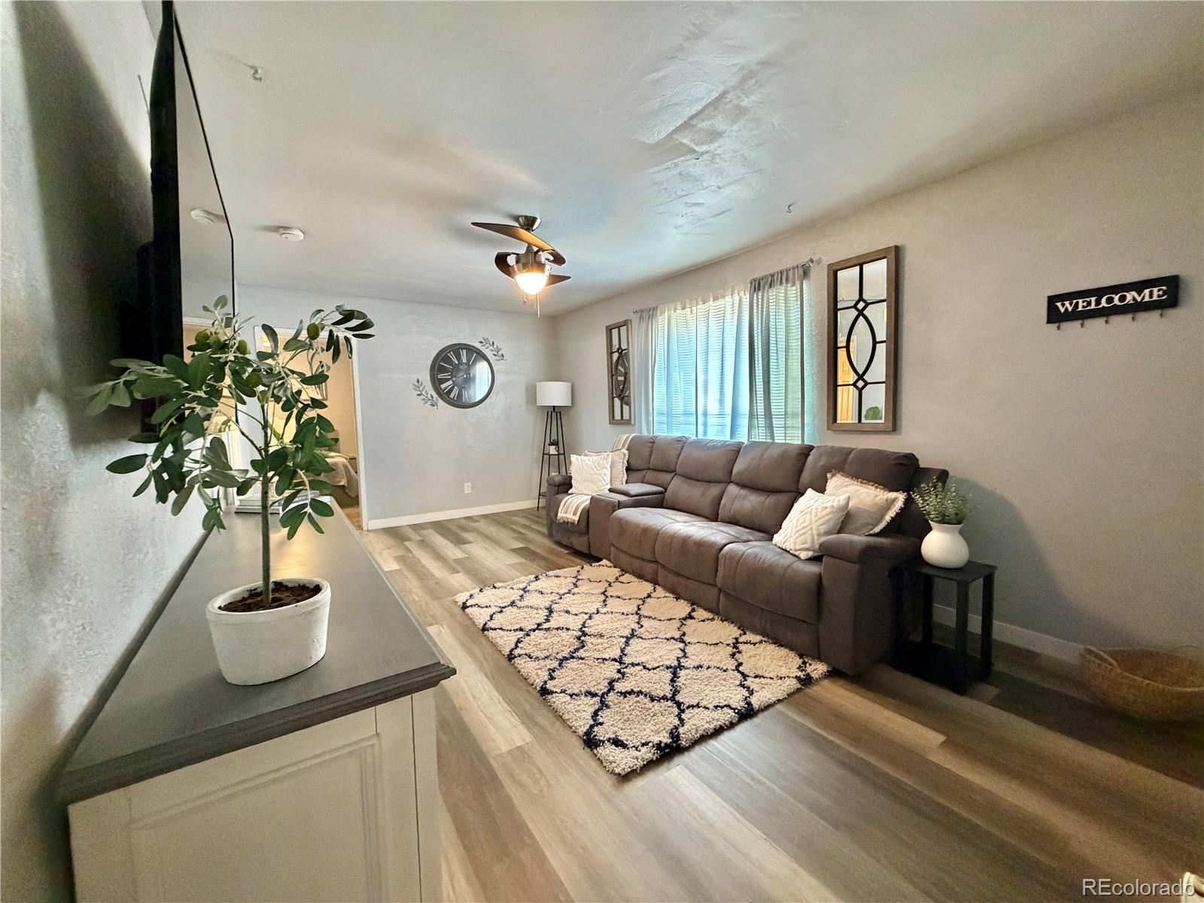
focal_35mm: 14
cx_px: 602
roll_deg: +1.6
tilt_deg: -4.4
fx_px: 487
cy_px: 452
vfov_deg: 85.7
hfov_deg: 102.1
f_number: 2.2
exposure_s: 1/60
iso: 800
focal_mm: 2.22
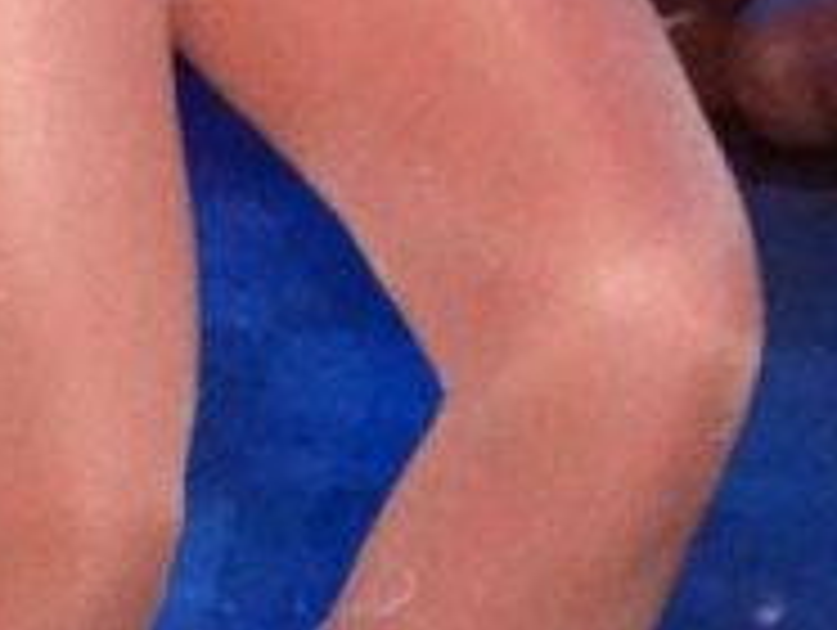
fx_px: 4987
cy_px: -842
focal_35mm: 206
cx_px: -374
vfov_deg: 6.9
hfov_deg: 9.4
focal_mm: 5.43
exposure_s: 1/500
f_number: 4
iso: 800
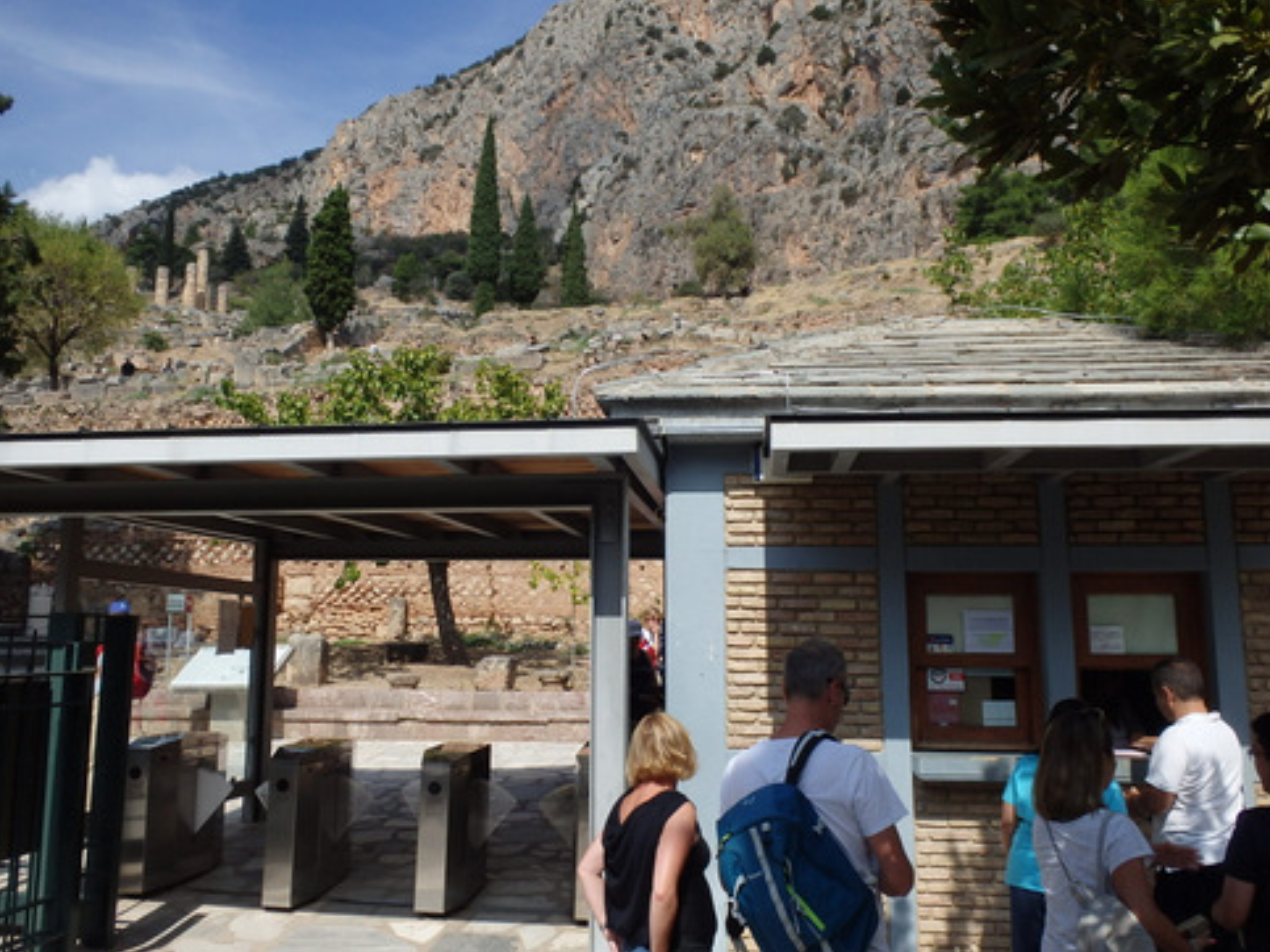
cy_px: 472
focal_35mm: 29
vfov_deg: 48.2
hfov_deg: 61.7
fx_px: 1064
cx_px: 621
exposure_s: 1/160
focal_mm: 5
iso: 125
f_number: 11
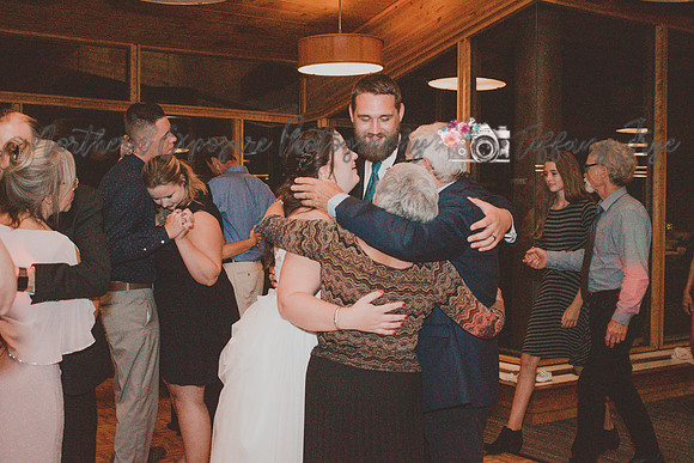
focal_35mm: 45
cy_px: 232
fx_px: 868
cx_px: 347
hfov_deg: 43.6
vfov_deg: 29.9
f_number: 4.2
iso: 6400
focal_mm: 30
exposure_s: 1/60
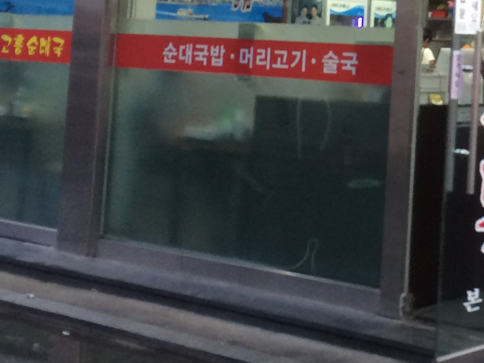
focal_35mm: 86
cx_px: 549
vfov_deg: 16.7
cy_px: -11
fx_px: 1202
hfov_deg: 21.5
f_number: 2.2
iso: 64
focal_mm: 4.15
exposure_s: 1/30
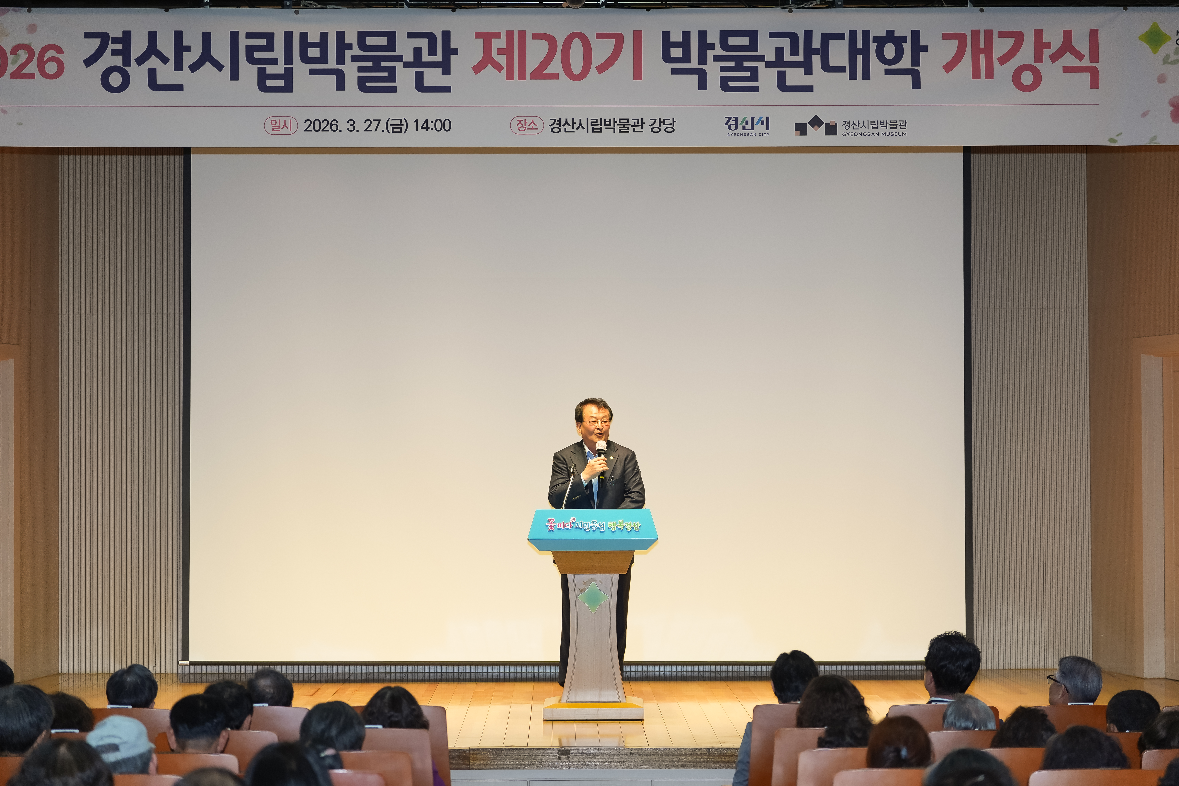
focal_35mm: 70
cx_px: 590
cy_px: 393
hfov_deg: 28.8
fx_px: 2292
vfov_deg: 19.5
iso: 800
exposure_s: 1/320
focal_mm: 70
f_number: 2.8
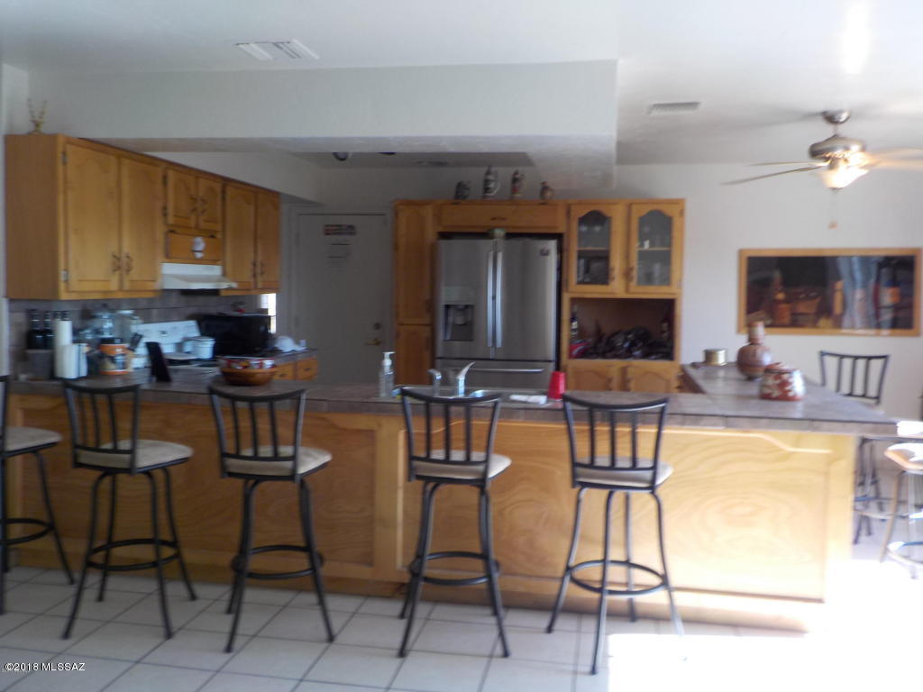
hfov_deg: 60.0
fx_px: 800
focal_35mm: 30
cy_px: 346
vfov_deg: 46.8
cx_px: 462
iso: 125
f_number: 3.3
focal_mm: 4.1
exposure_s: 1/40
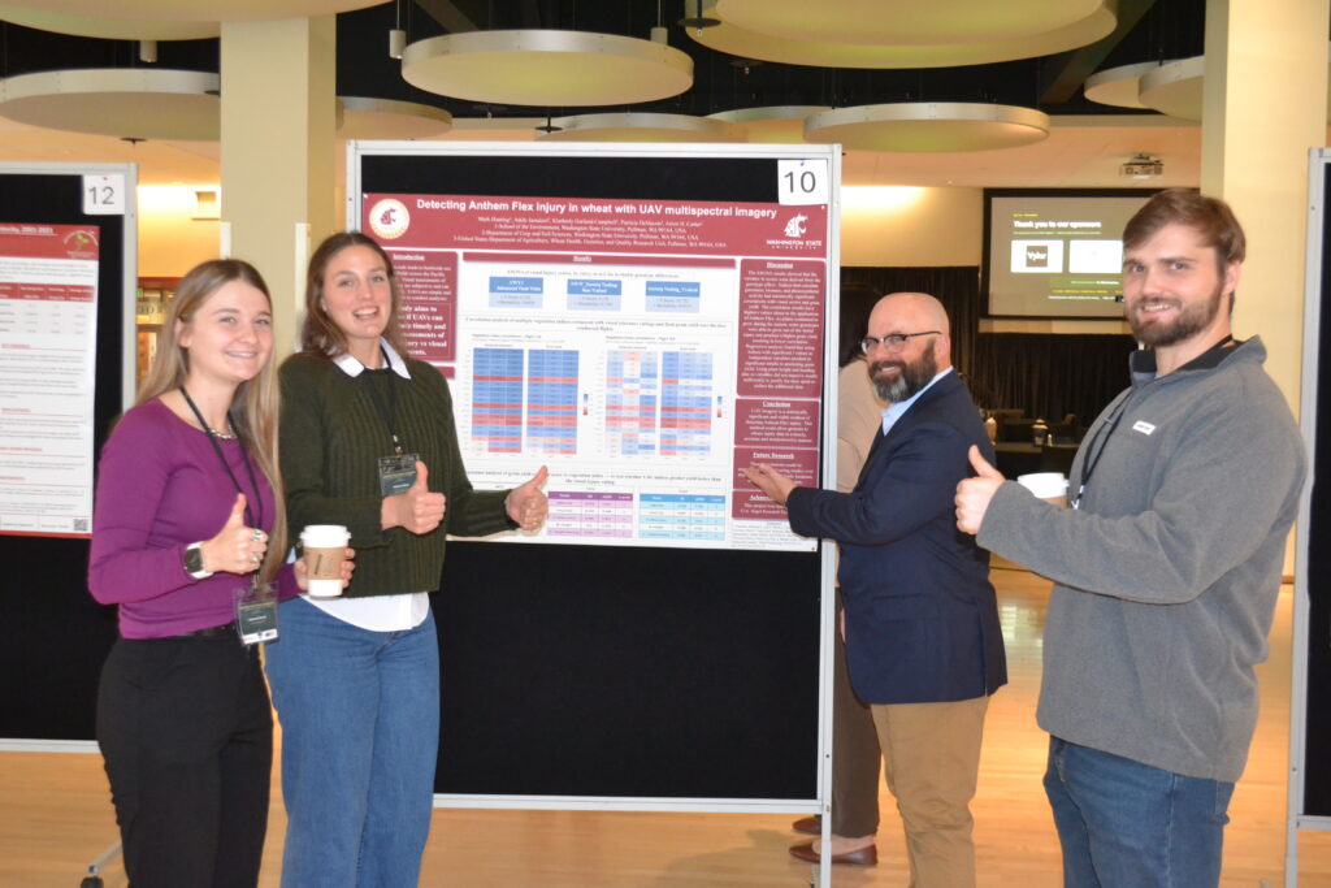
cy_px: 444
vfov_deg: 34.2
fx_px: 1442
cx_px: 666
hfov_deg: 49.5
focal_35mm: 39
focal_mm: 26
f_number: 4.2
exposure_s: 1/60
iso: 2500
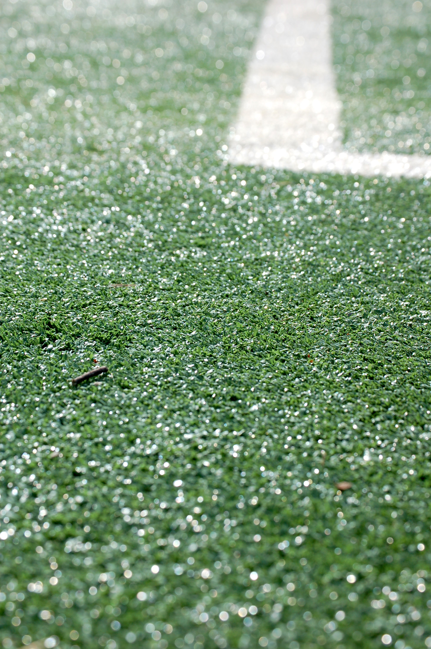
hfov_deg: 16.5
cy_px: 324
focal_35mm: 82
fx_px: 1484
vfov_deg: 24.6
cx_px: 216
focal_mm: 55
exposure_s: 1/400
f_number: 10
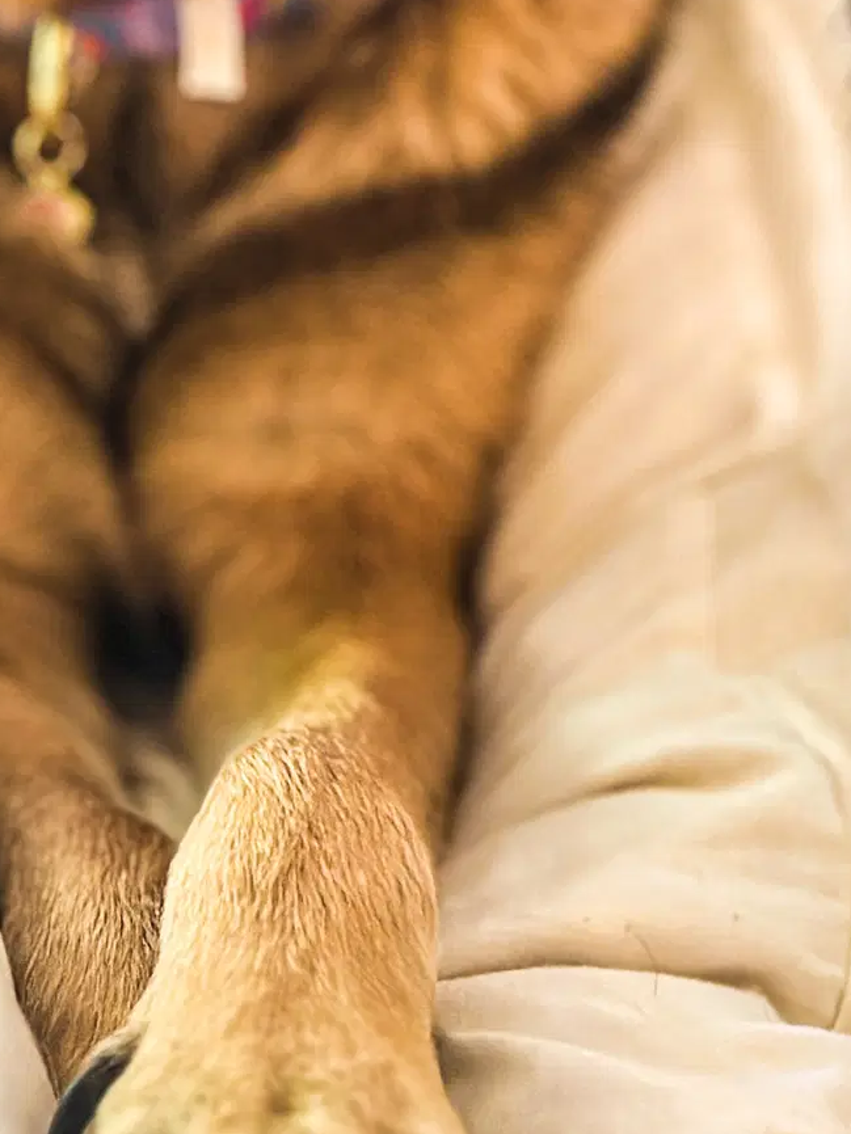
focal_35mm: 142
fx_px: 4653
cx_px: 73
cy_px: 35
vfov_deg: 13.7
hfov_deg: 10.4
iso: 500
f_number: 1.78
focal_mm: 6.86
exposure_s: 1/40
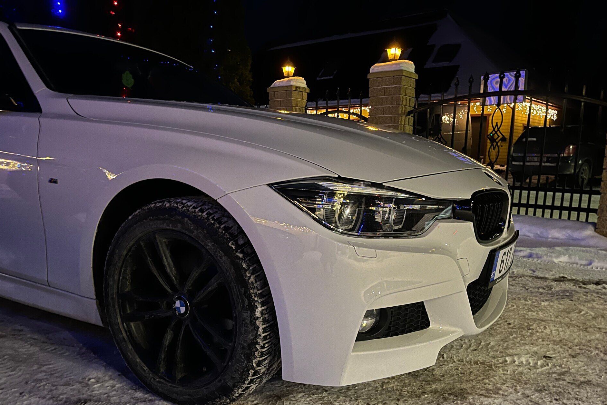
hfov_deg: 65.5
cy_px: 235
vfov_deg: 46.2
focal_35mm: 28
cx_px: 298
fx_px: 472
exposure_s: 1/10
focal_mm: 5.1
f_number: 1.6
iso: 640
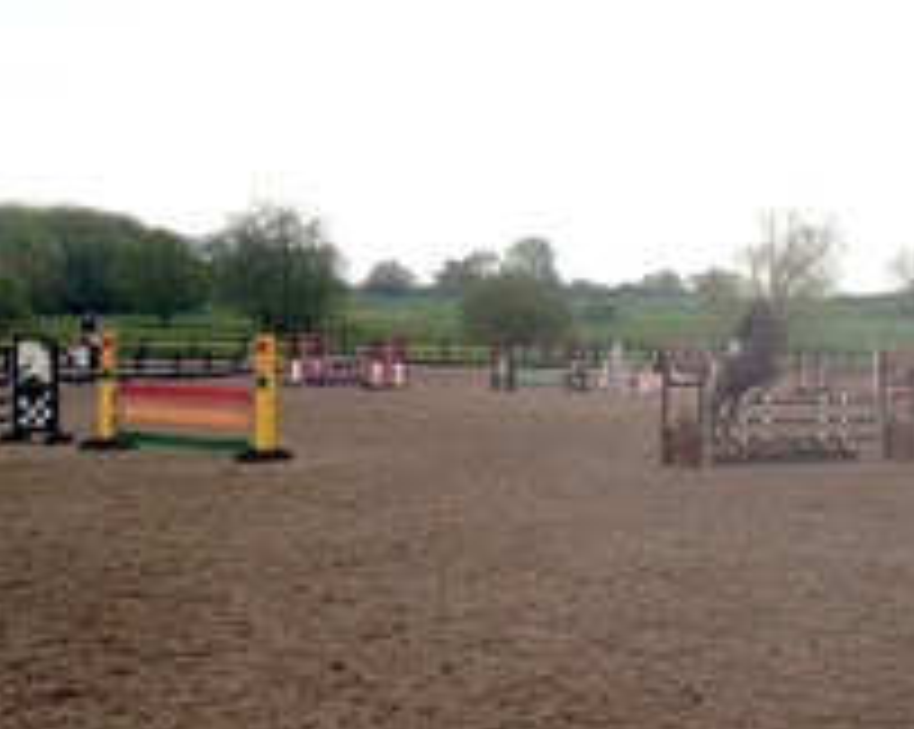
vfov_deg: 25.8
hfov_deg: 31.3
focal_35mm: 59
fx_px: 1594
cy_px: 403
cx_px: 711
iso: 50
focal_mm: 4.28
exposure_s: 1/1082
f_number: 2.4
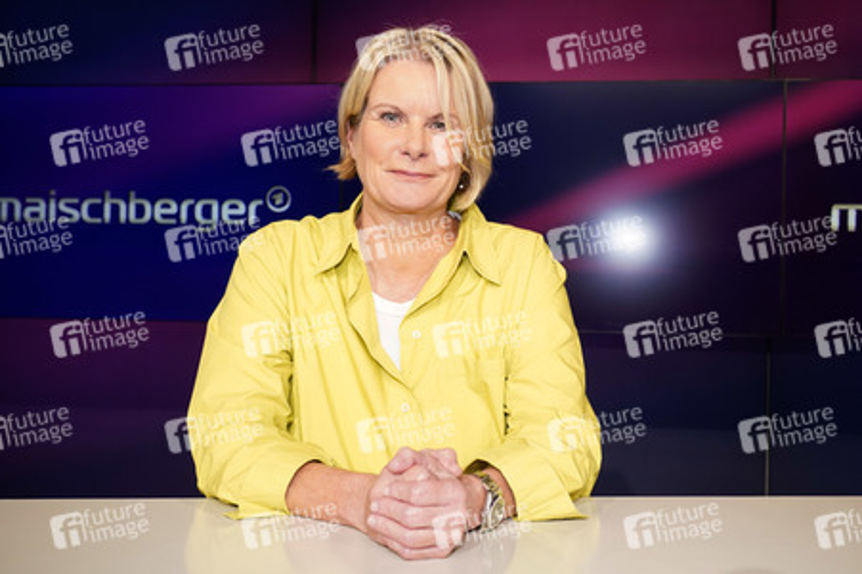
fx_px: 813
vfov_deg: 38.8
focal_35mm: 34
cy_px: 287
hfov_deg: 55.8
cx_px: 431
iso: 2000
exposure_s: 1/125
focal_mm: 34
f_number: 5.6
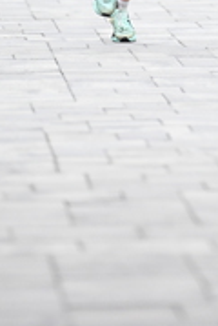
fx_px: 5546
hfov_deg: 2.3
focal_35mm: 613
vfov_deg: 3.4
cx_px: 143
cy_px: -20
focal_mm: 200
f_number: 2.8
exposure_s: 1/1250
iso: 1600
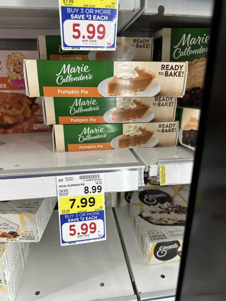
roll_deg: -1.5
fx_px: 209
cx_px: 113
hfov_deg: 56.8
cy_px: 150
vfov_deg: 71.6
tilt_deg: -17.7
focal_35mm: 24
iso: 64
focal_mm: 6.86
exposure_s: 1/121
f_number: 1.78
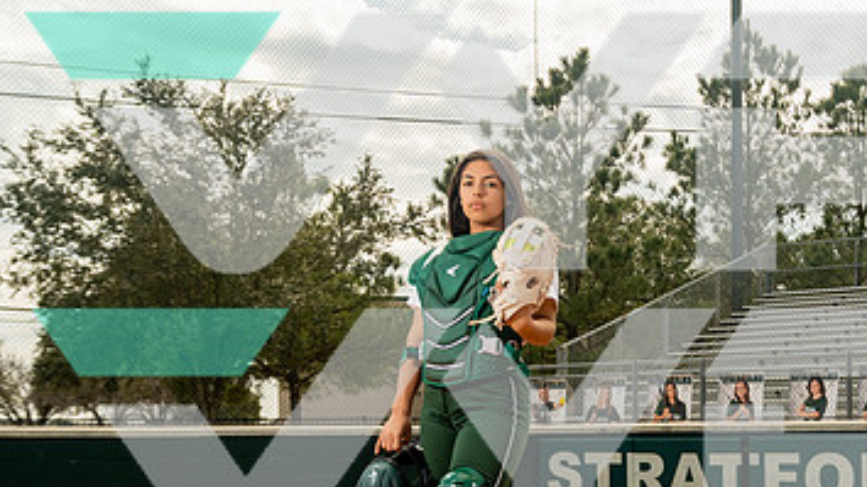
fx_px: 1103
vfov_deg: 24.2
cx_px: 656
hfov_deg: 41.6
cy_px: 439
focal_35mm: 48
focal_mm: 28
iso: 250
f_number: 4.5
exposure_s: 1/250
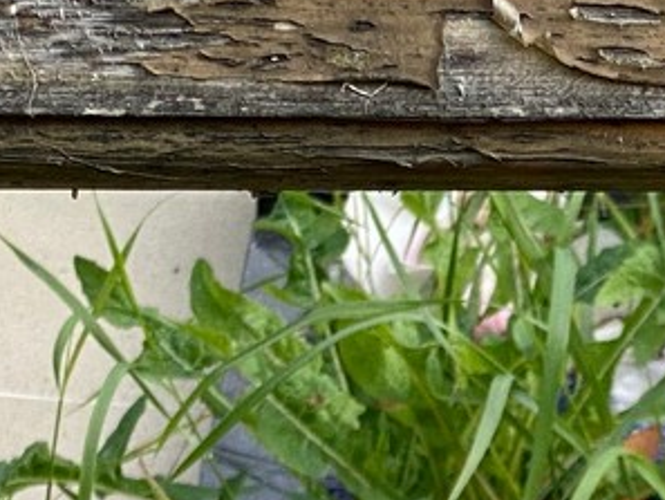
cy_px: 962
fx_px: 4843
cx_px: 1231
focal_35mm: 252
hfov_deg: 7.6
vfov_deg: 5.8
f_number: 2
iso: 20
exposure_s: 1/705
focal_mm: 6
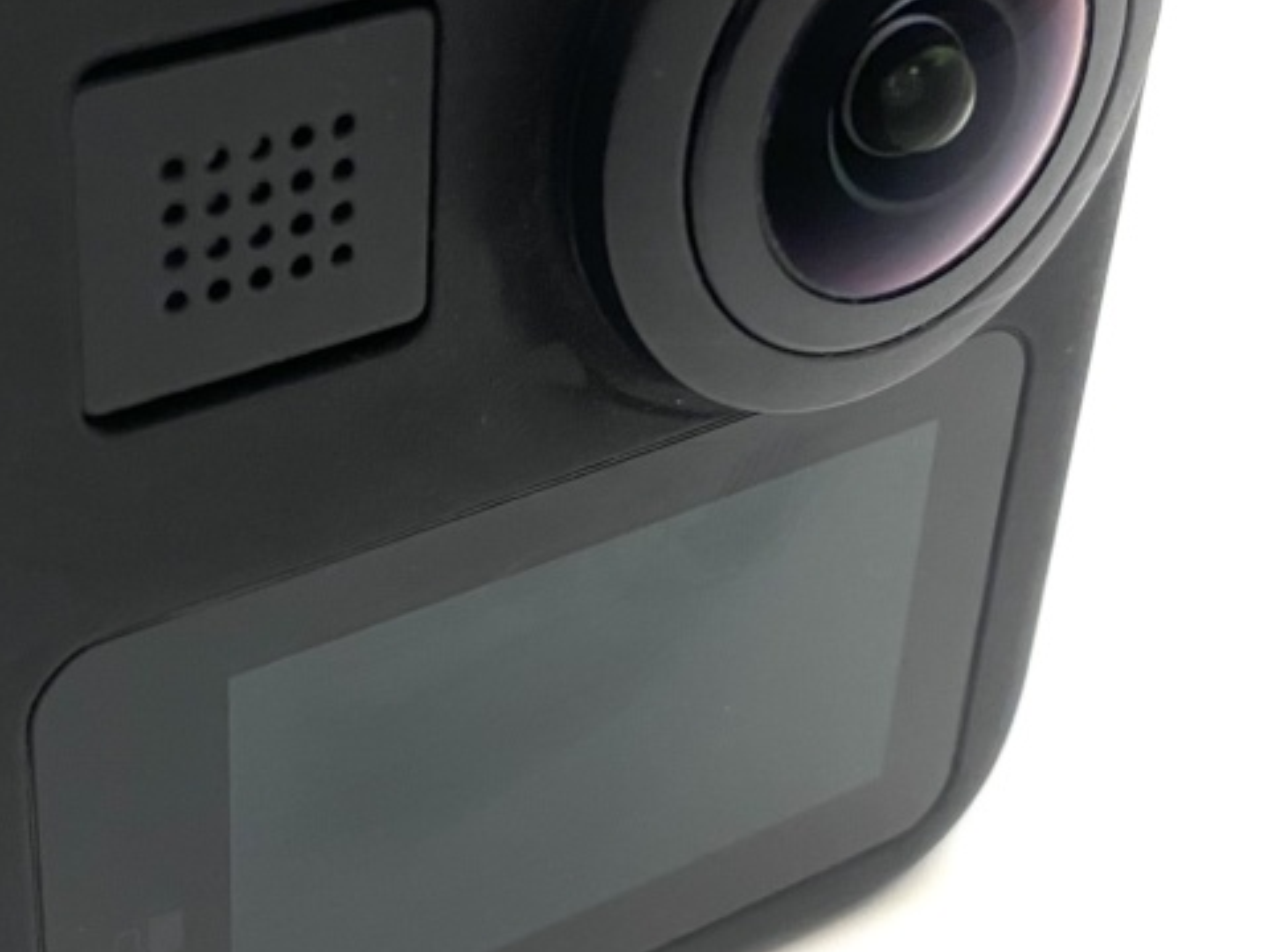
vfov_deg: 22.6
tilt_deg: -32.7
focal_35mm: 65
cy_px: 415
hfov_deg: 29.4
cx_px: 333
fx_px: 2385
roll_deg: +1.2
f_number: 1.8
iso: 80
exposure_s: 1/50
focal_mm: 4.25
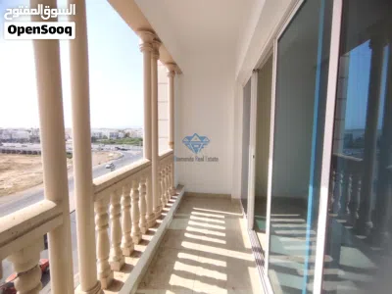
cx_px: 196
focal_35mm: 13
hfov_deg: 106.2
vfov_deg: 89.9
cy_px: 147
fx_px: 147
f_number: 2.2
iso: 50
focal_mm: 1.66
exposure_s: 1/1331
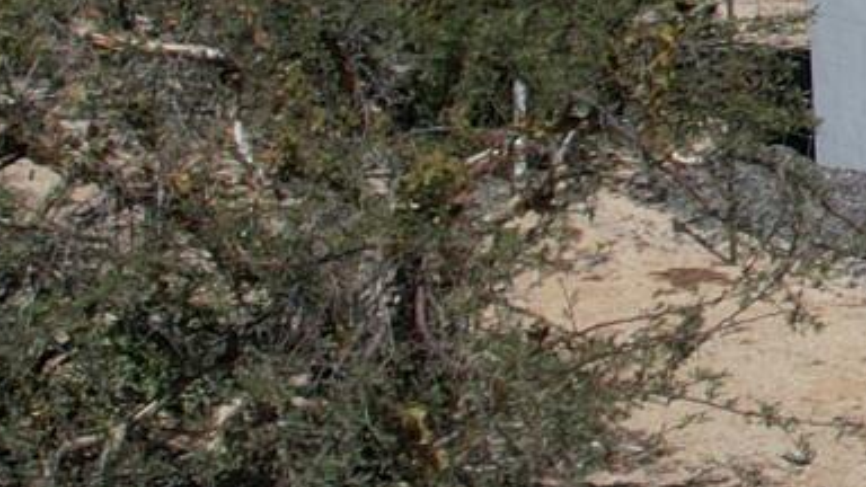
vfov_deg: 6.6
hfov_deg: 9.9
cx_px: 2336
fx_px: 4133
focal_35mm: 180
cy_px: -289
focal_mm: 8.38
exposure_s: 1/4000
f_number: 2.8
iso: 100
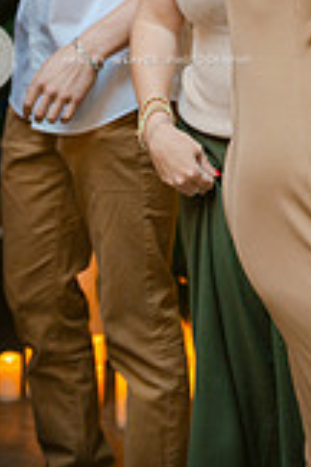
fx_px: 1633
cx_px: 371
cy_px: -173
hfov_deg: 10.7
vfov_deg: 15.3
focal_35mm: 126
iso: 1000
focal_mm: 45.3
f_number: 2.8
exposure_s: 1/250
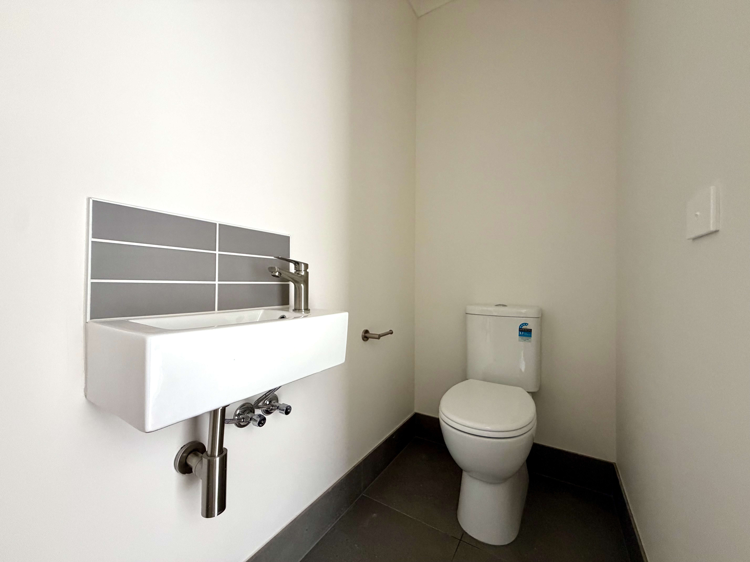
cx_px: 375
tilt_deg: +0.2
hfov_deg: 102.1
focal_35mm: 14
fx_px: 303
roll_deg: -0.6
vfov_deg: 85.7
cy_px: 281
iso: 320
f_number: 2.2
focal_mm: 2.22
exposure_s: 1/79
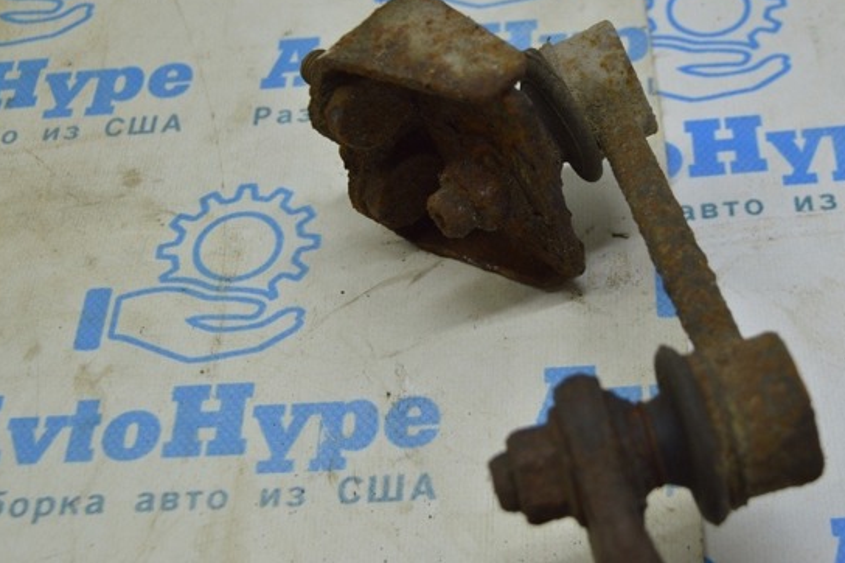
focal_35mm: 67
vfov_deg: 20.3
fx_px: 1572
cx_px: 483
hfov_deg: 30.1
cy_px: 234
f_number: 5.6
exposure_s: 1/40
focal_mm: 38
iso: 400
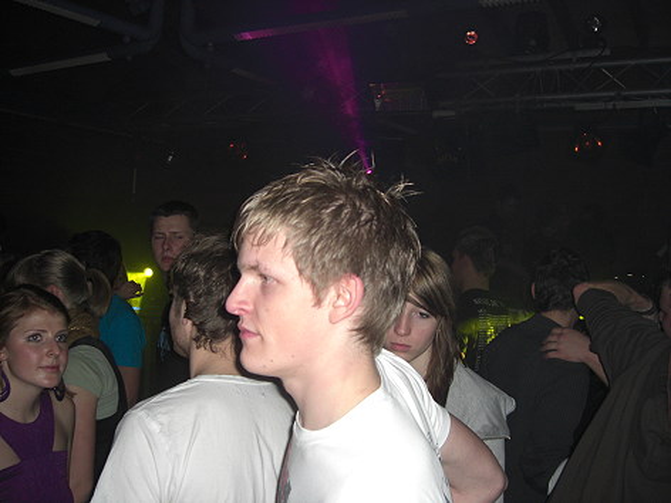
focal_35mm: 38
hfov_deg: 49.0
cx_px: 336
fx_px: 737
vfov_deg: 37.7
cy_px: 252
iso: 200
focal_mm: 7.9
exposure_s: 1/60
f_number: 2.8
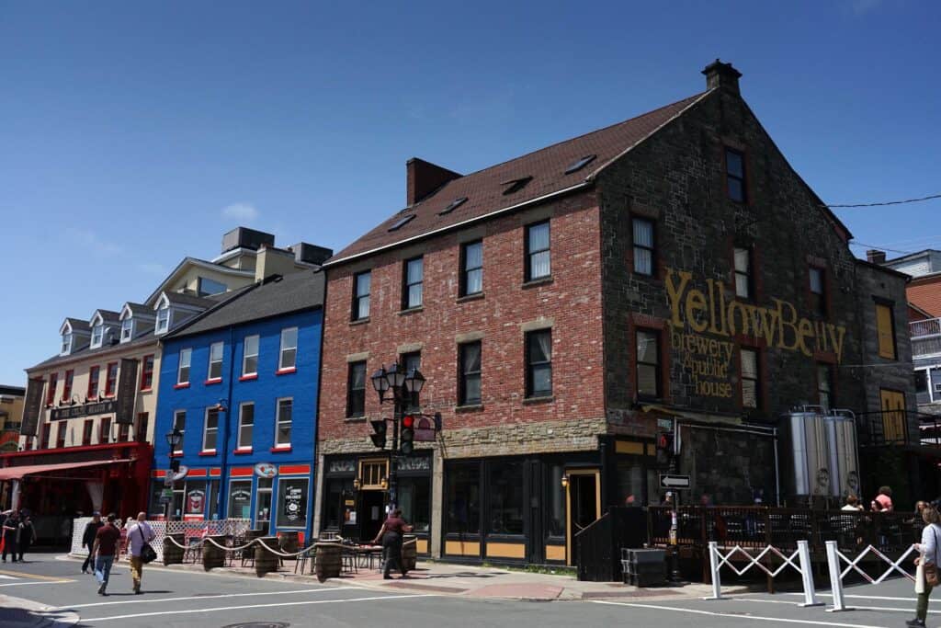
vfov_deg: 40.0
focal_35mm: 33
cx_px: 470
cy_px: 314
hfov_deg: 57.2
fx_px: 863
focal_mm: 33
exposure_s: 1/6400
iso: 800
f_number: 5.6
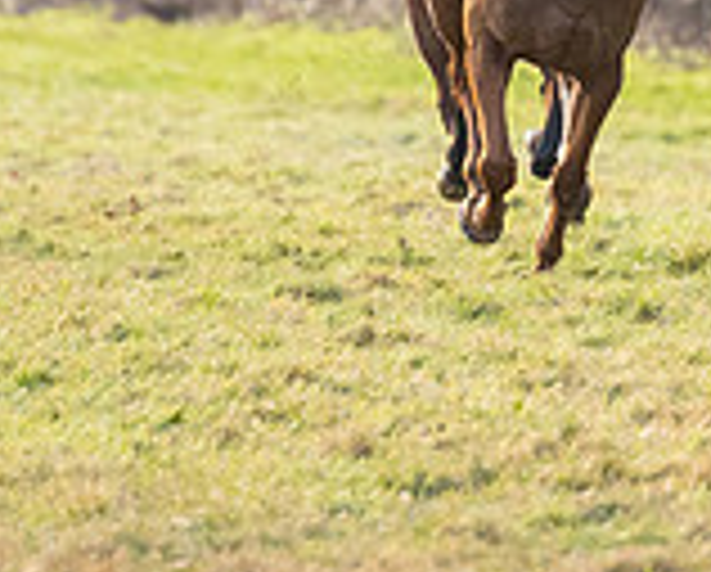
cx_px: 770
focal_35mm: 1018
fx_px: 21461
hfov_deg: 1.9
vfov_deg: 1.5
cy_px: -255
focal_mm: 180
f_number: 2.8
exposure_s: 1/3200
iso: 800
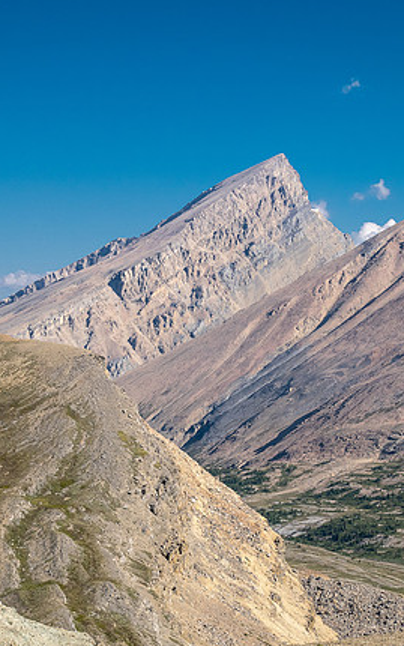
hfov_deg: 16.3
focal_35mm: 80
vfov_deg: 25.8
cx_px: 251
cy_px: 322
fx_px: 1408
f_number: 8
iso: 200
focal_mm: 28
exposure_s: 1/200
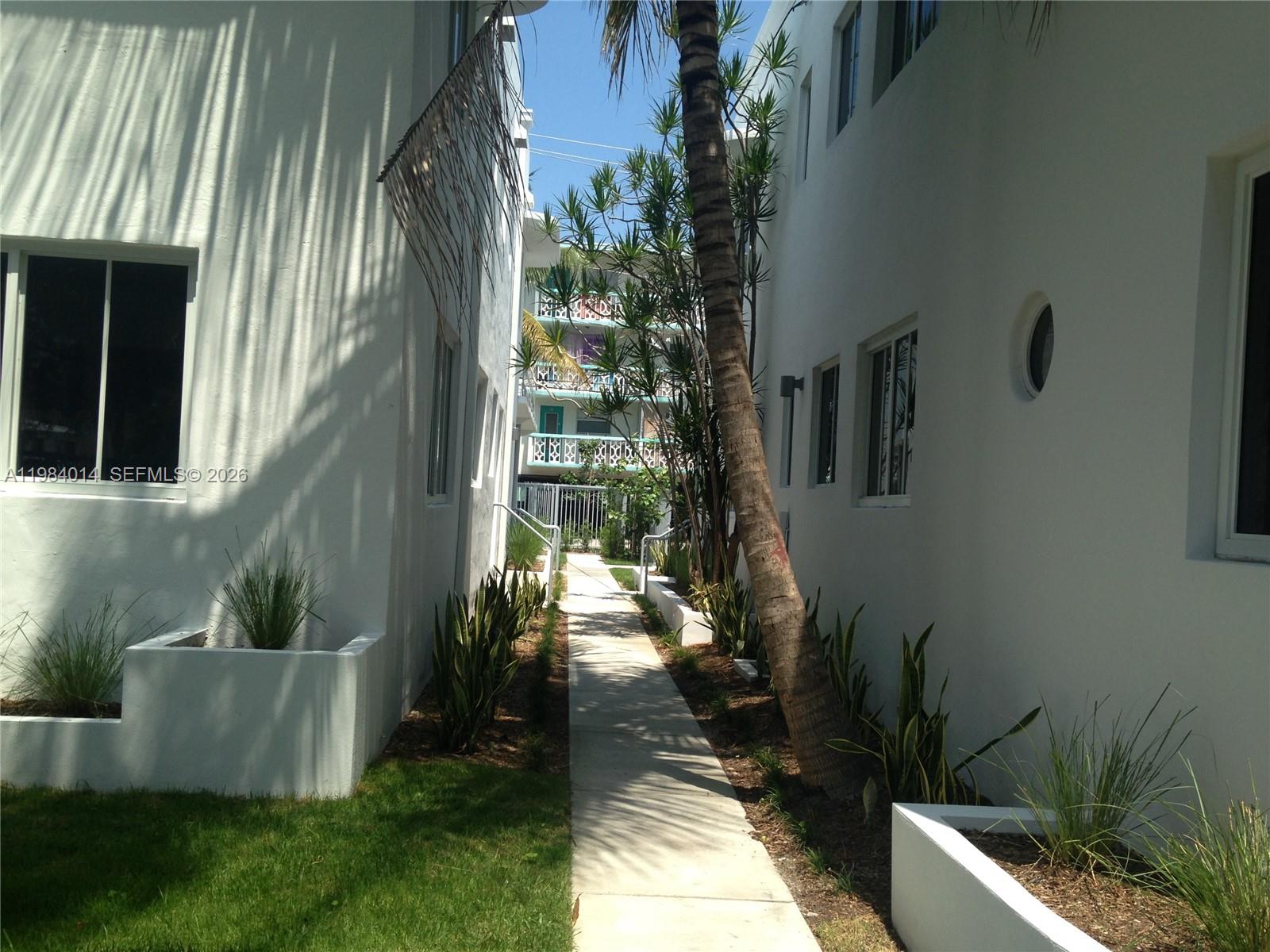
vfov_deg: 42.9
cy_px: 476
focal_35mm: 33
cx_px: 635
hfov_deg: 55.4
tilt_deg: +3.2
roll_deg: -2.8
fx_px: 1211
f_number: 2.4
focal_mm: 4.12
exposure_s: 1/1063
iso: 50
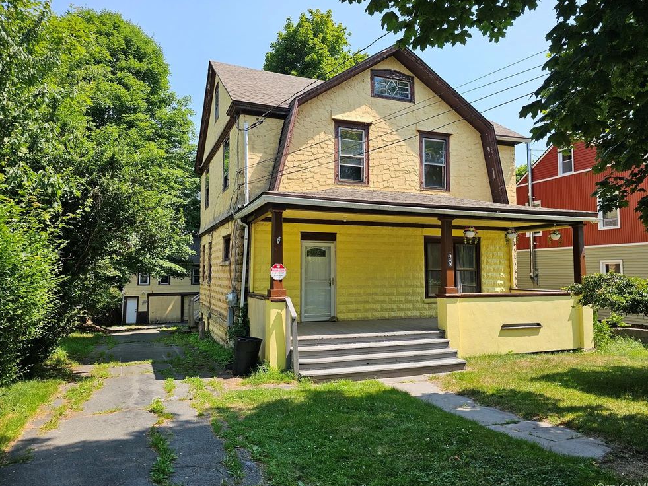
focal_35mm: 24
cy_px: 242
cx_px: 326
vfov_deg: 56.8
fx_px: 449
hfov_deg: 71.6
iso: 10
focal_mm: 6.3
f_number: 1.7
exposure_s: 1/392
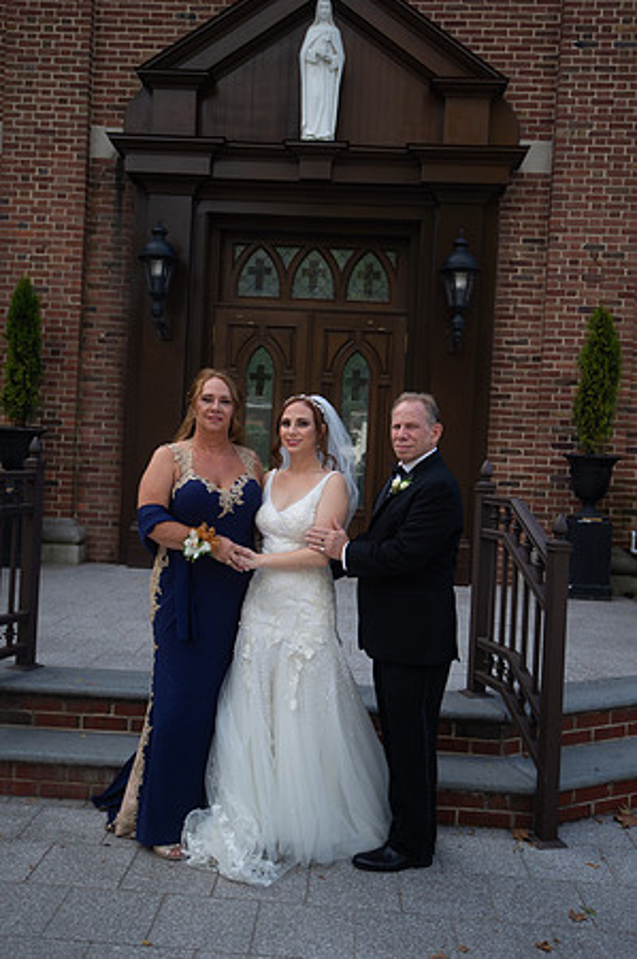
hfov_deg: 37.8
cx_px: 318
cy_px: 480
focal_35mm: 35
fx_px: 931
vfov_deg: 54.5
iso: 400
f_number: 4
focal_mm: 35
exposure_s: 1/1250
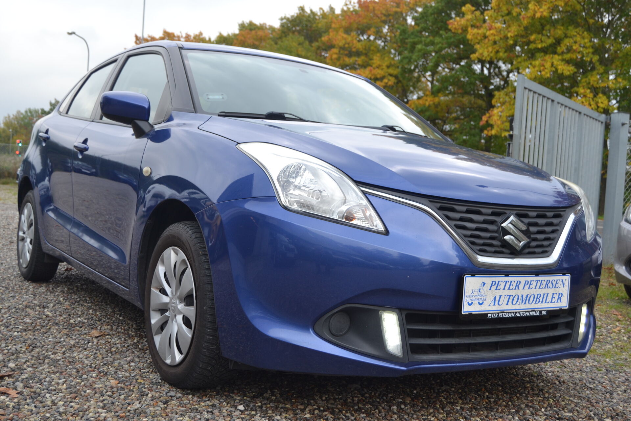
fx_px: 684
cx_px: 316
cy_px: 210
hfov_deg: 49.6
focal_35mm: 39
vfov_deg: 34.2
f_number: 5.6
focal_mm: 26
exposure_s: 1/125
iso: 125
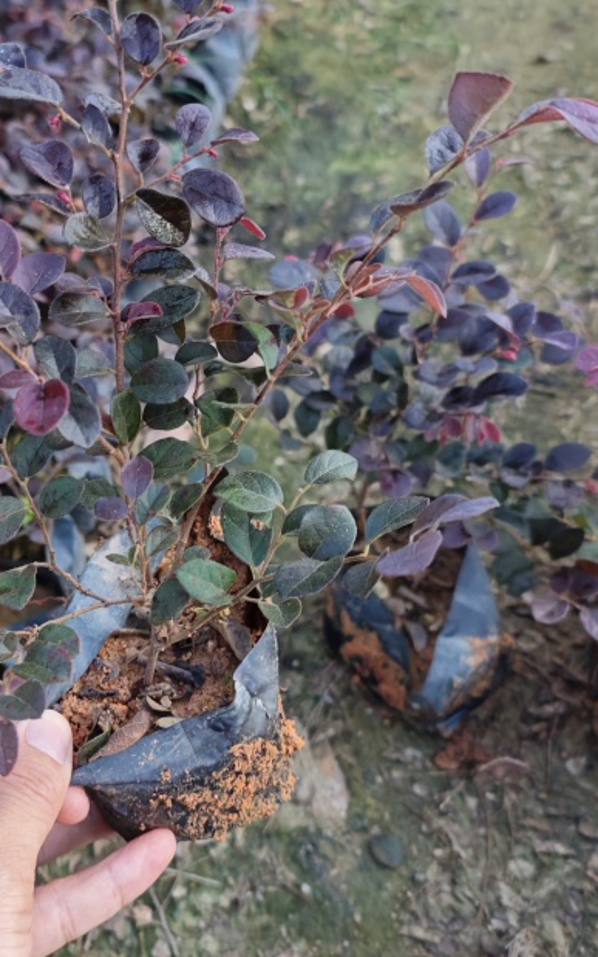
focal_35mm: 42
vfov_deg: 47.2
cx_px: 145
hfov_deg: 30.0
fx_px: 1095
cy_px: 491
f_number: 1.6
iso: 1000
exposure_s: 1/313
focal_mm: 6.55
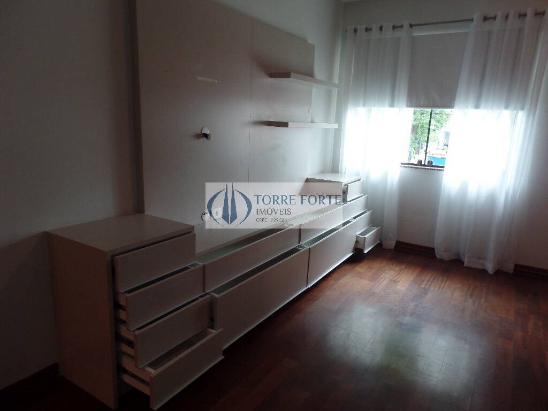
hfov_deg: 73.9
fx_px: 364
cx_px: 274
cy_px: 206
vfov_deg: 58.9
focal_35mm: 23
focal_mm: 4.1
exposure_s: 1/30
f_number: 2.8
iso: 200
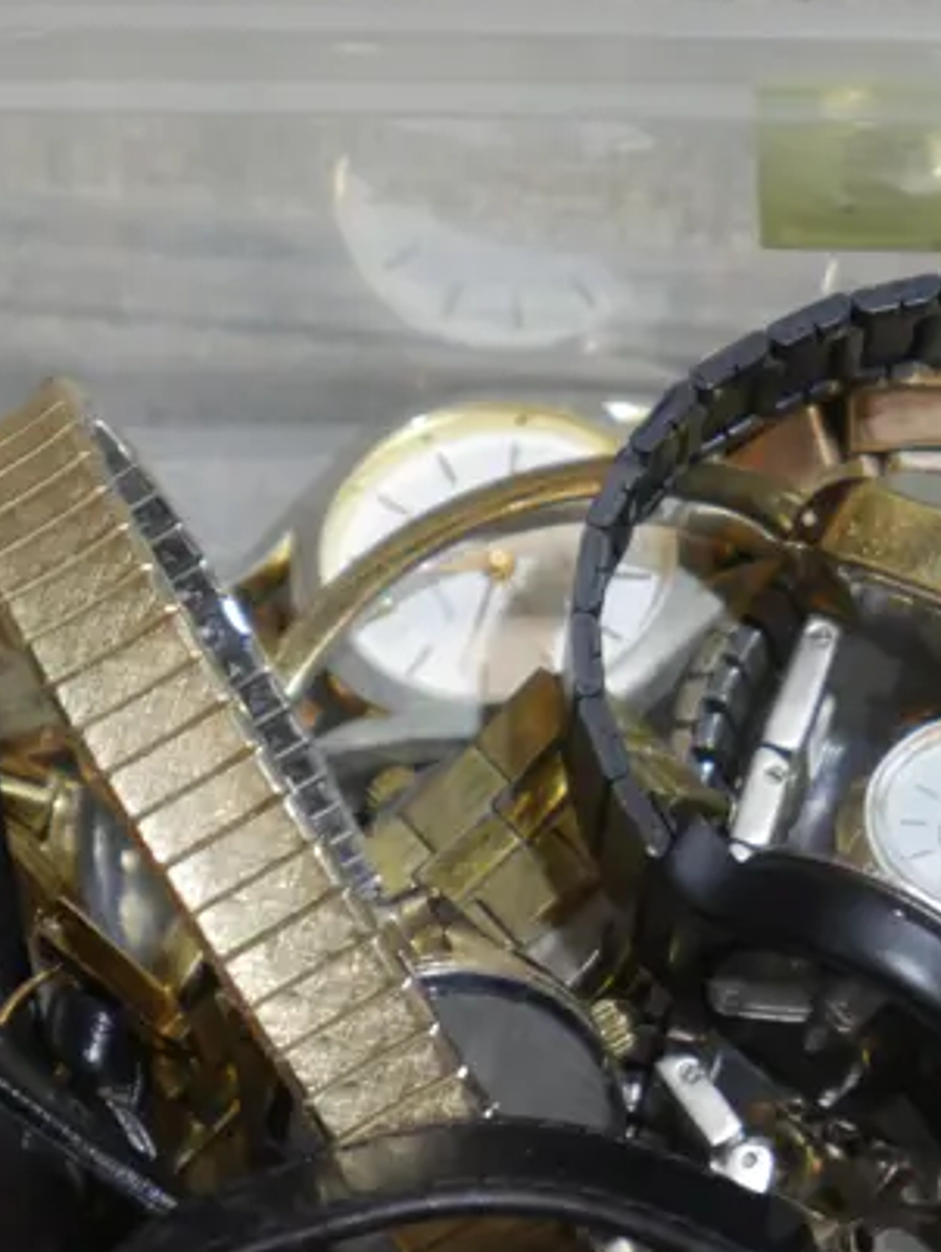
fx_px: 7748
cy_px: 1113
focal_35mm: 214
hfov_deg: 6.9
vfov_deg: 9.2
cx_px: 988
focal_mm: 42
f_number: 5.6
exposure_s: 1/100
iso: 1250
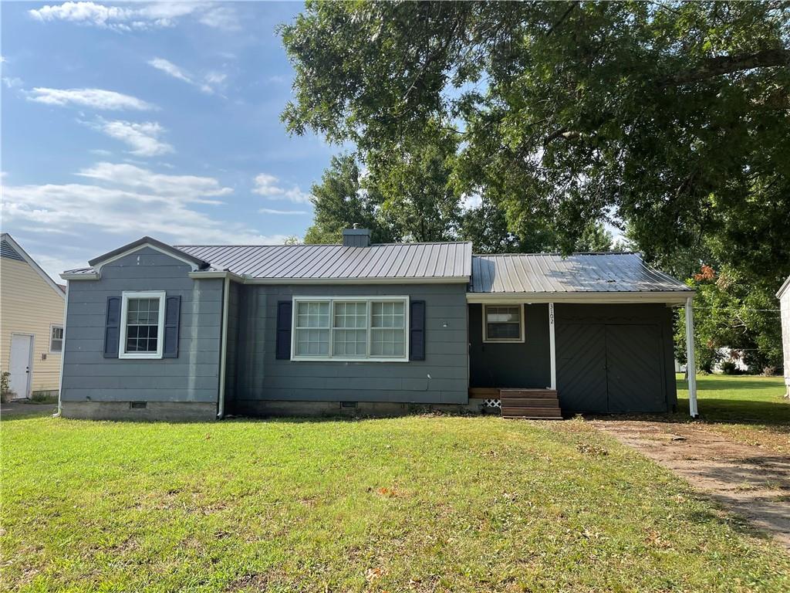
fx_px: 571
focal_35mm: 25
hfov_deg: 69.4
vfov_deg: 54.9
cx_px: 395
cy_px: 296
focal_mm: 5.1
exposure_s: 1/2247
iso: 32
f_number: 1.6
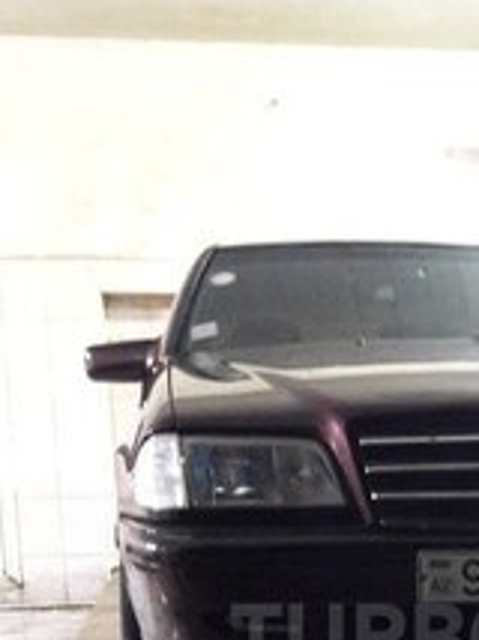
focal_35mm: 65
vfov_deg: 28.1
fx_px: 1202
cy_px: 637
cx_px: 461
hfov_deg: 21.8
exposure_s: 1/17
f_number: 1.9
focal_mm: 3.7
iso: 800
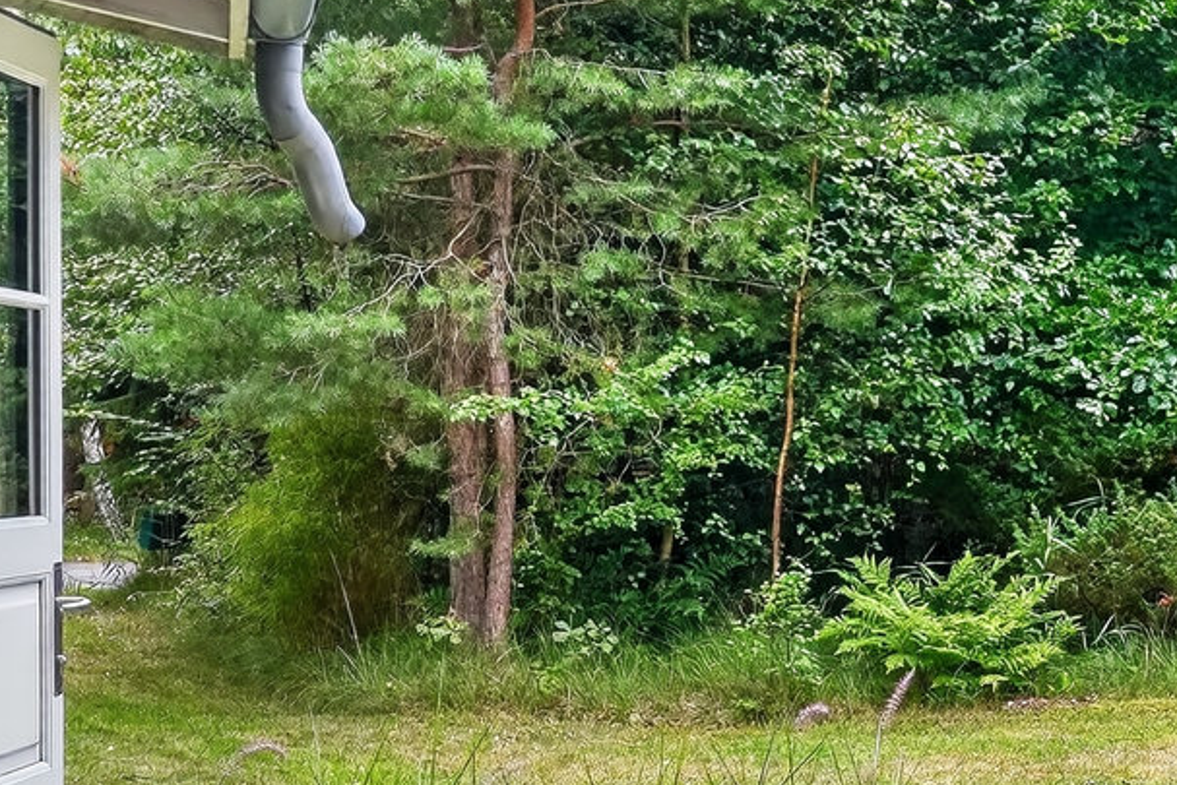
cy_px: 481
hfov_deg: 19.2
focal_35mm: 97
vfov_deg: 14.1
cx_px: 1600
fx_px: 3172
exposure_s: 1/200
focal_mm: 23
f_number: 8
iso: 400
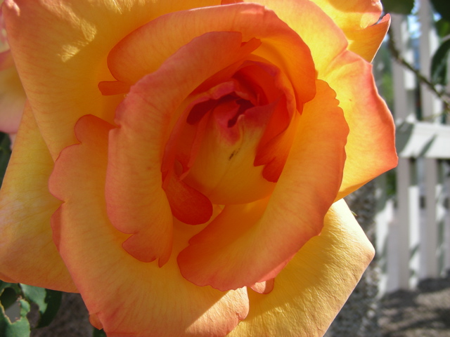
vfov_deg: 37.7
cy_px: 168
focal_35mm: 38
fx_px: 494
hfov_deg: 49.0
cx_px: 225
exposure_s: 1/288
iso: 50
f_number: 4
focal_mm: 6.3
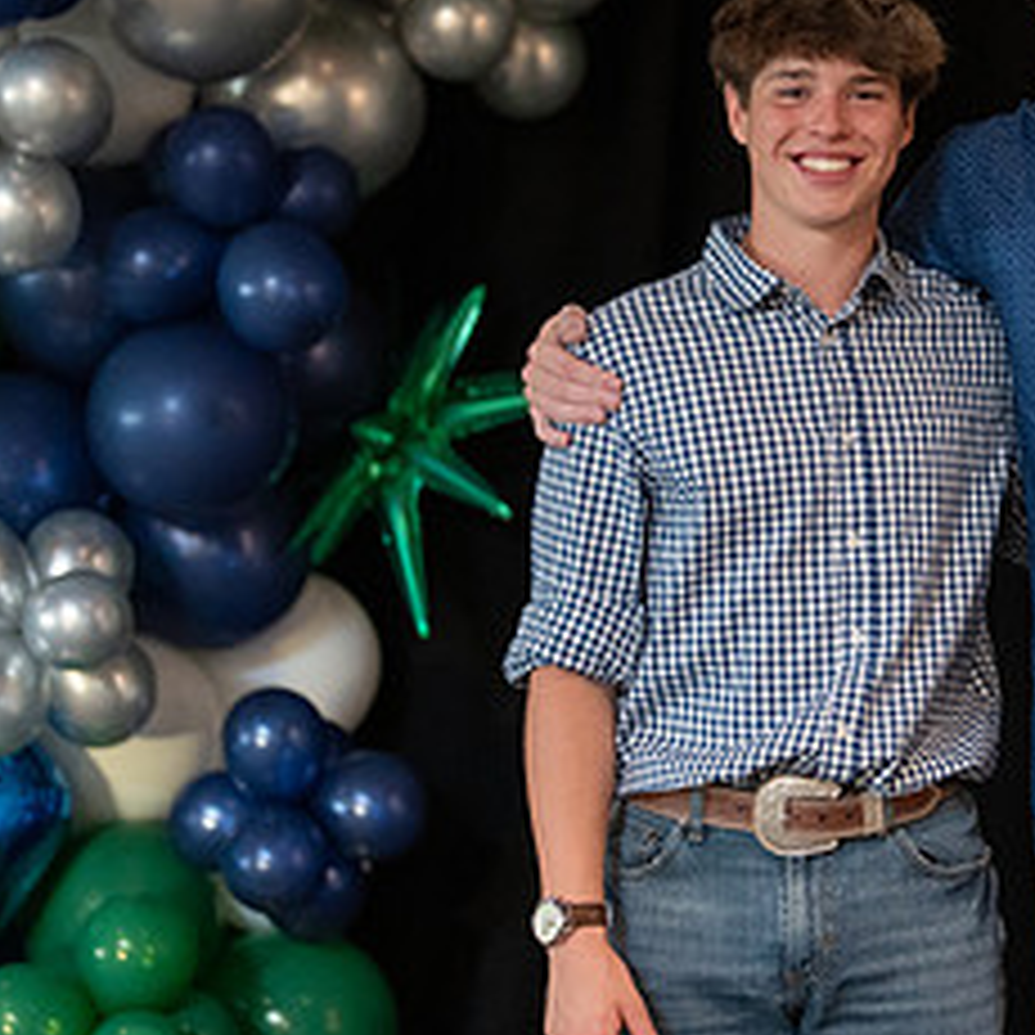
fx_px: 4228
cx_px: 1001
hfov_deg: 13.8
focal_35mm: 125
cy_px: 391
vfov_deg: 13.9
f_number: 1.2
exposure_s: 1/320
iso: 1600
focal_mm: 50
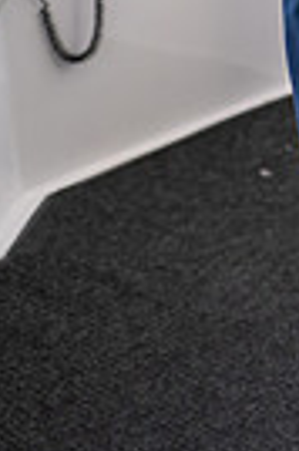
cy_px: -143
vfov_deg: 18.3
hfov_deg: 11.2
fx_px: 1299
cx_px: 689
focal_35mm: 104
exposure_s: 1/1000
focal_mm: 24
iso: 125
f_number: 1.4
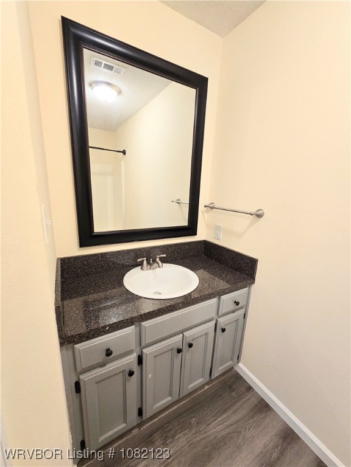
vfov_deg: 106.2
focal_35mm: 13
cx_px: 176
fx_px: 176
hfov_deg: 89.9
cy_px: 234
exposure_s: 1/60
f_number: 2.2
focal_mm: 2.2
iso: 200
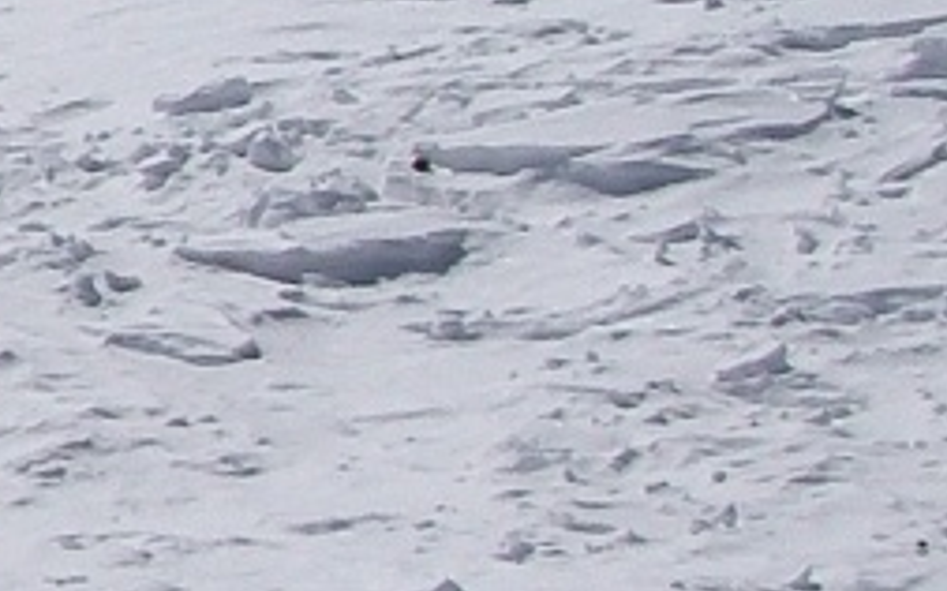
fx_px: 6580
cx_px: -1671
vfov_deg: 5.1
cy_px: -22
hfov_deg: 7.4
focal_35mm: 255
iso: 64
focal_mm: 6.3
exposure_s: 1/1000
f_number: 6.6
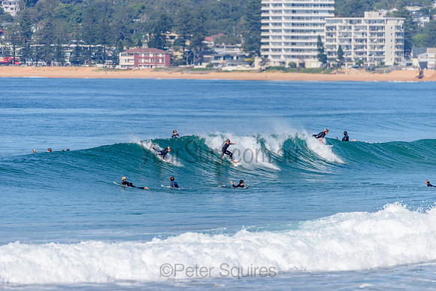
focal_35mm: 500
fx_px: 6057
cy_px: 146
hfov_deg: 4.1
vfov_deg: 2.8
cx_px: 218
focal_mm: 500
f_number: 5.6
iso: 110
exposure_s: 1/2000
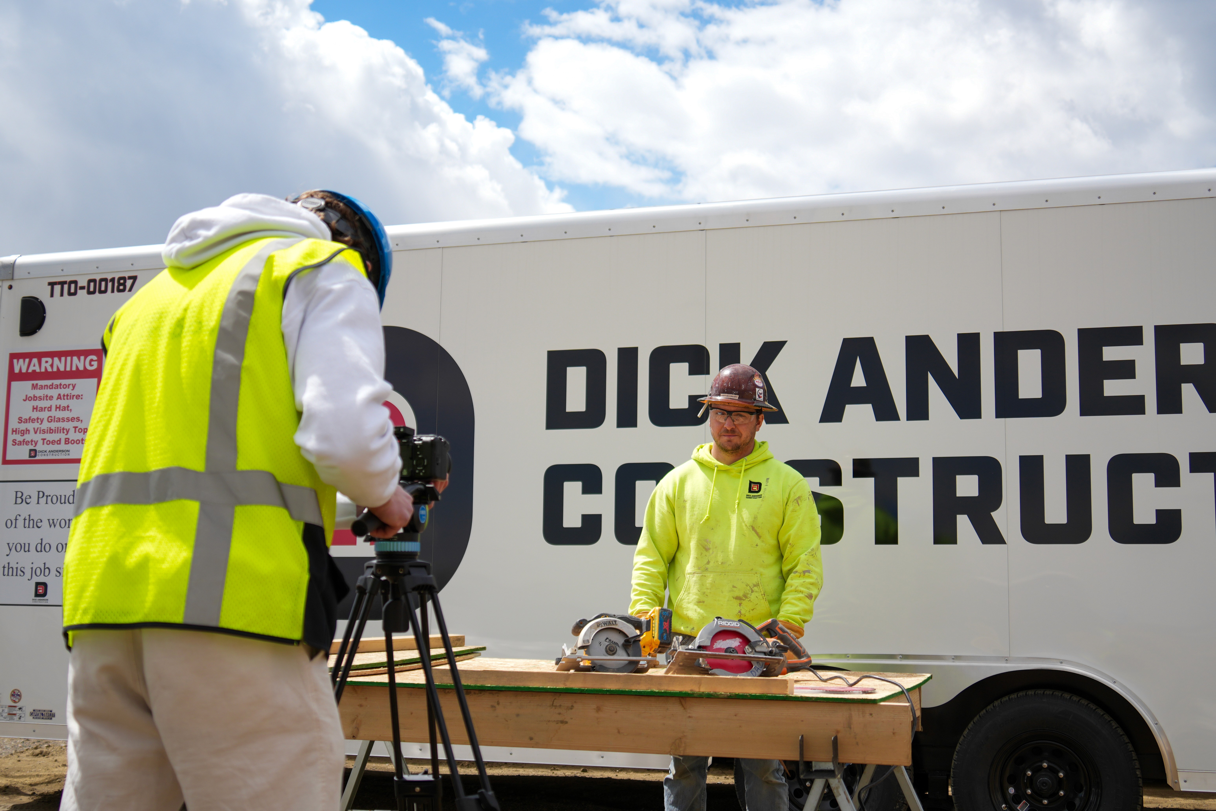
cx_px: 608
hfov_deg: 46.4
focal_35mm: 42
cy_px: 406
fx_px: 1419
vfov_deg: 31.9
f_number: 2.8
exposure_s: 1/1600
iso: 100
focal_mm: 28
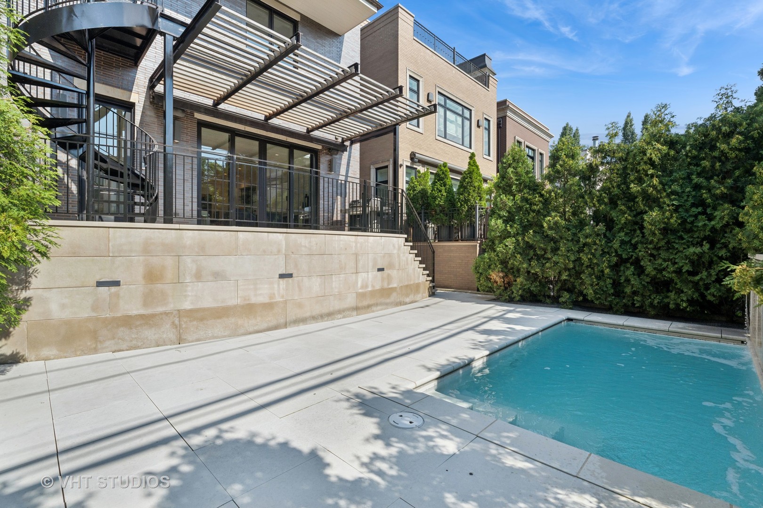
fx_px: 339
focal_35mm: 16
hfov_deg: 96.7
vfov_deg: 73.7
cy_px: 254
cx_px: 382
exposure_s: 1/1250
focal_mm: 16
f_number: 8
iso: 320
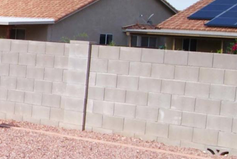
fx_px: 877
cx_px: -130
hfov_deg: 14.3
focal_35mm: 133
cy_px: 90
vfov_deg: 10.3
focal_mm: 18
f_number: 10
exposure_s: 1/160
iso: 100
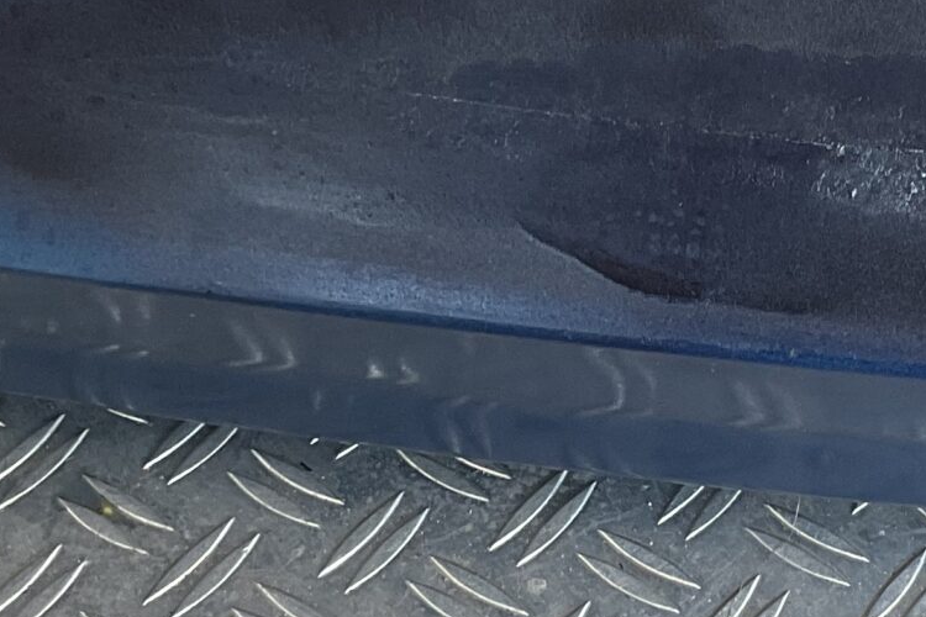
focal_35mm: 103
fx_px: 2649
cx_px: 801
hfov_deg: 19.5
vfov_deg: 13.3
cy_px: 289
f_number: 1.8
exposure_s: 1/50
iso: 64
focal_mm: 3
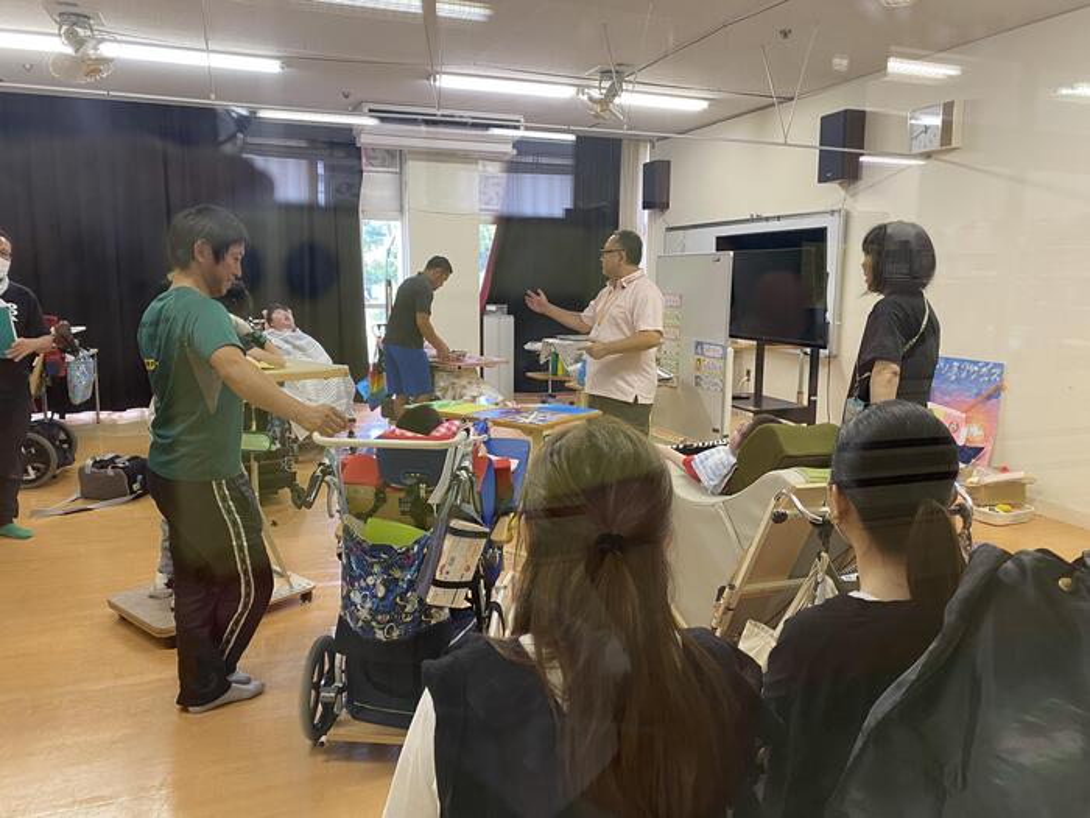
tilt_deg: -9.0
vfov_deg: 53.1
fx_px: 819
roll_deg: -0.4
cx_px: 545
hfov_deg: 67.3
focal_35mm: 26
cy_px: 409
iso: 125
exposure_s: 1/60
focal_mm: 4.25
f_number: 1.8
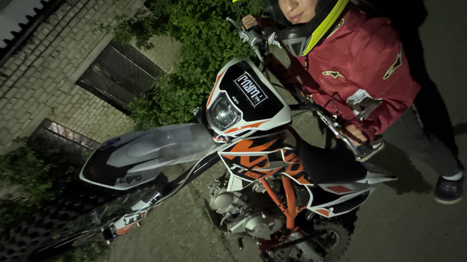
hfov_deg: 99.4
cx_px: 235
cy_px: 120
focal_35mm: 16
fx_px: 198
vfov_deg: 66.9
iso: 3200
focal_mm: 2.22
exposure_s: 1/17
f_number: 2.2
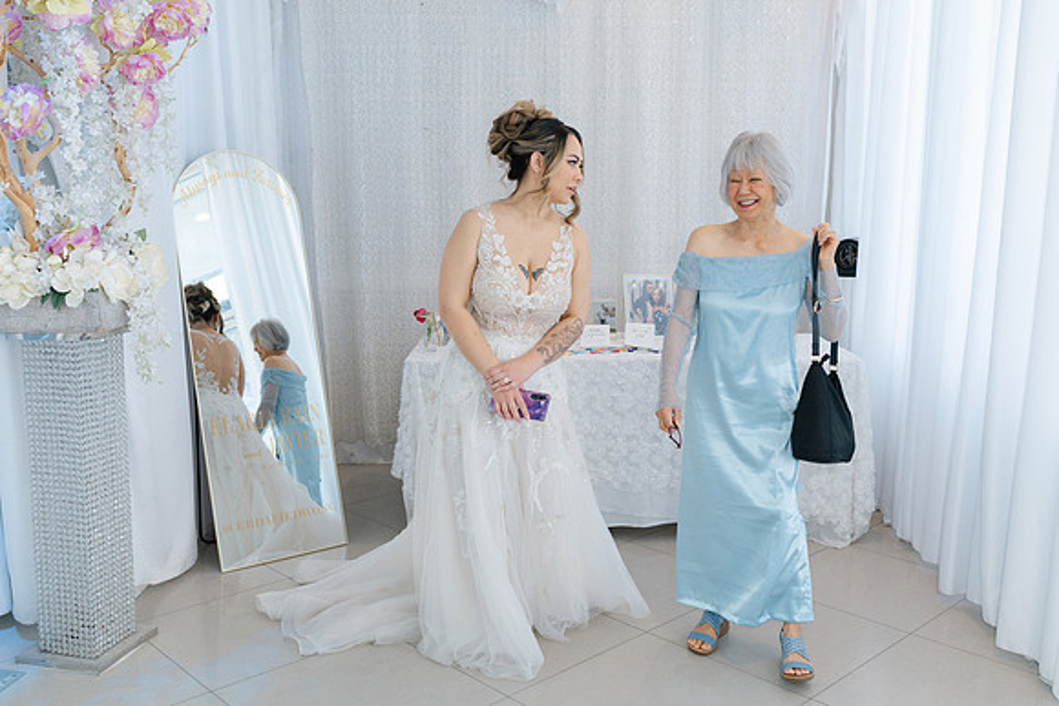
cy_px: 353
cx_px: 530
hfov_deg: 54.4
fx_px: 1030
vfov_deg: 37.9
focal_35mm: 35
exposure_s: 1/200
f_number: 4
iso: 400
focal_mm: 35
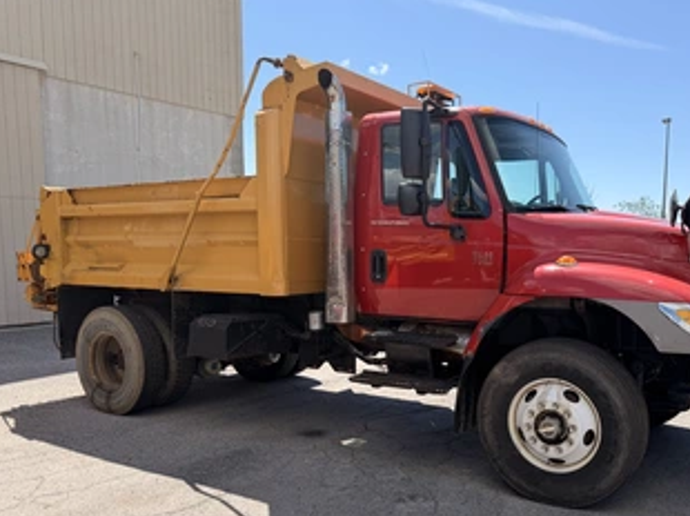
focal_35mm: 31
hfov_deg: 57.6
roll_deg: -1.1
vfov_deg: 45.0
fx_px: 617
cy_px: 320
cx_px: 436
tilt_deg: -5.2
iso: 80
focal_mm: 6.76
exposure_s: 1/2907
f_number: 1.78
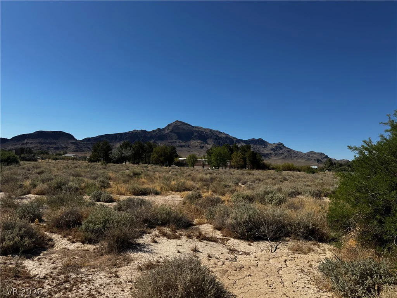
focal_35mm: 24
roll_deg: -3.0
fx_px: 275
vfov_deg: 56.8
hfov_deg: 71.6
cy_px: 149
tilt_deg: +2.5
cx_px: 198
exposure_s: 1/6410
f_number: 1.78
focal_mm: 6.76
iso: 80
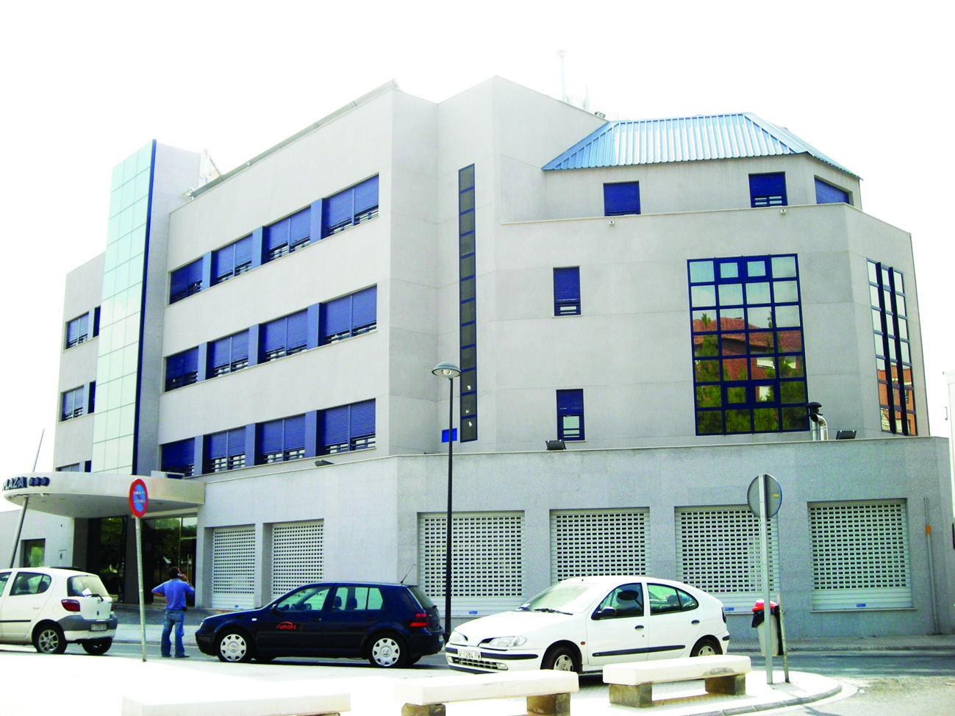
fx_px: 1048
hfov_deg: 49.0
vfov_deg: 37.7
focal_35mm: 38
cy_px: 358
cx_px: 478
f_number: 3.2
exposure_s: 1/400
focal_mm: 6.3
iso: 70
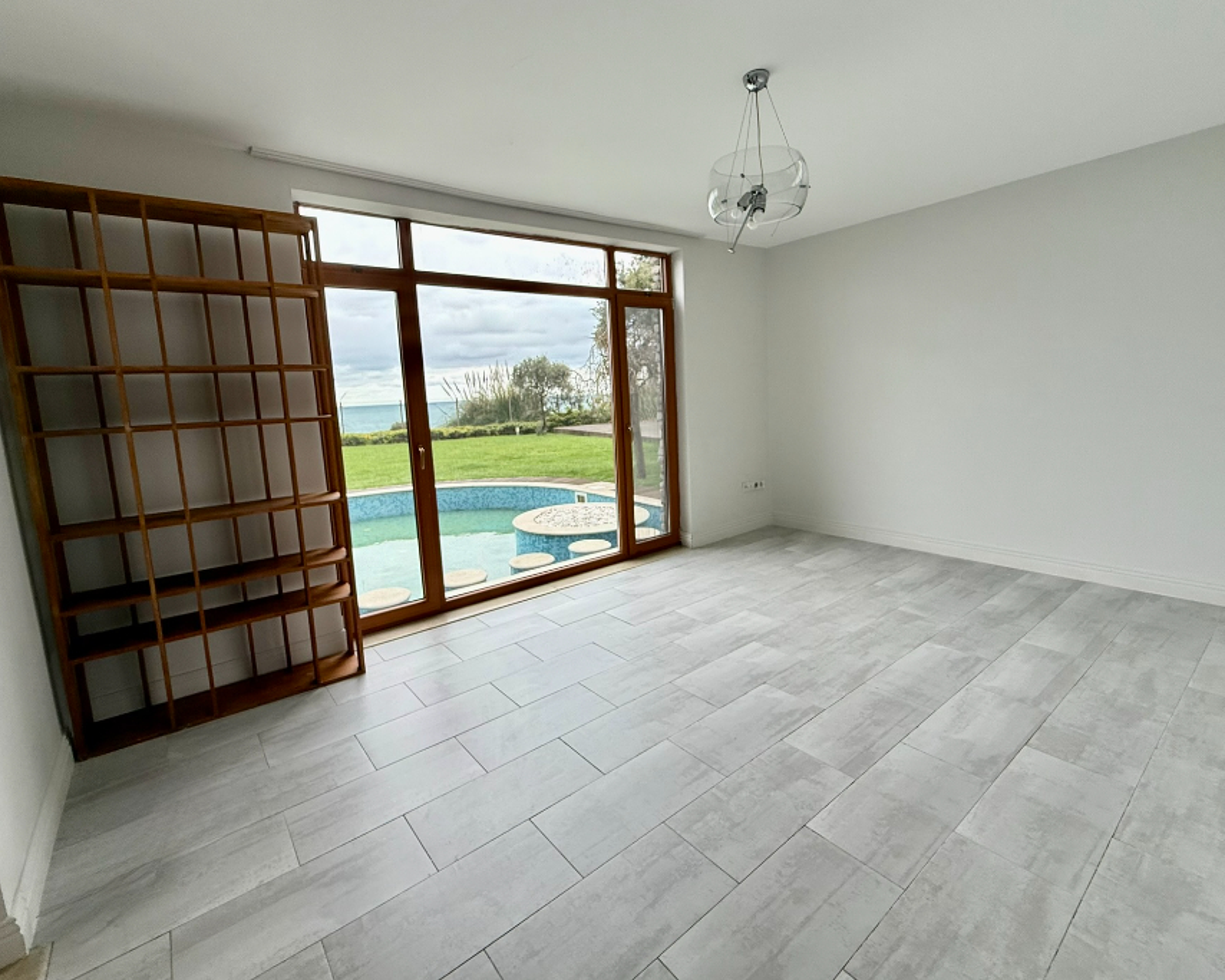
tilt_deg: -7.1
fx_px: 580
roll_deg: +2.6
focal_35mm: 16
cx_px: 620
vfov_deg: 80.3
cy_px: 465
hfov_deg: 93.1
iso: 80
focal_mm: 2.22
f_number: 2.2
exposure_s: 1/99
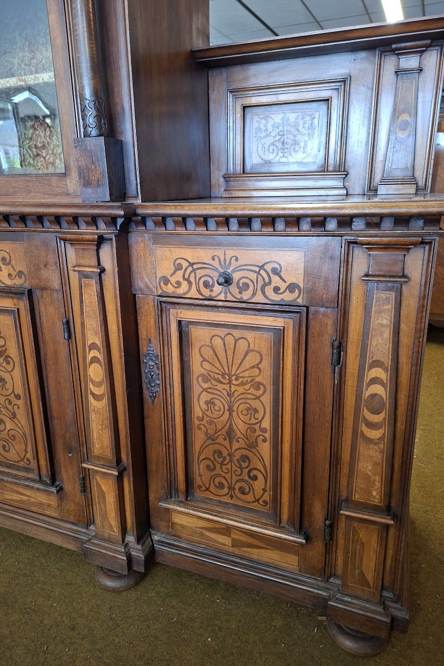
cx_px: 219
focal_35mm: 24
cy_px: 333
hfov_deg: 53.1
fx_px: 444
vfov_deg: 73.8
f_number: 1.8
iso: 250
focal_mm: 5.54
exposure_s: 1/33
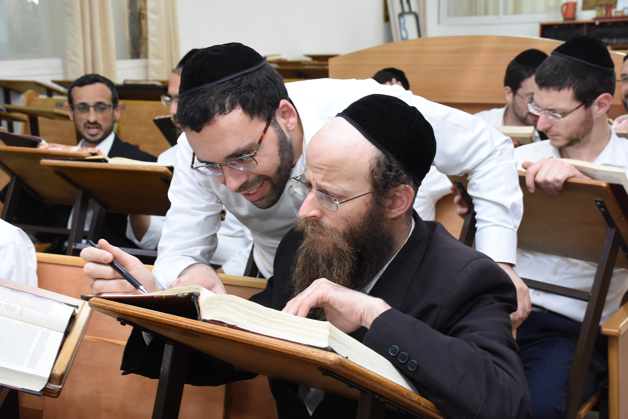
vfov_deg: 23.8
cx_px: 314
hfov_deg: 35.0
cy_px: 210
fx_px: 995
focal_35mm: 57
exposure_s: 1/60
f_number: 7.1
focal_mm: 38
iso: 1250
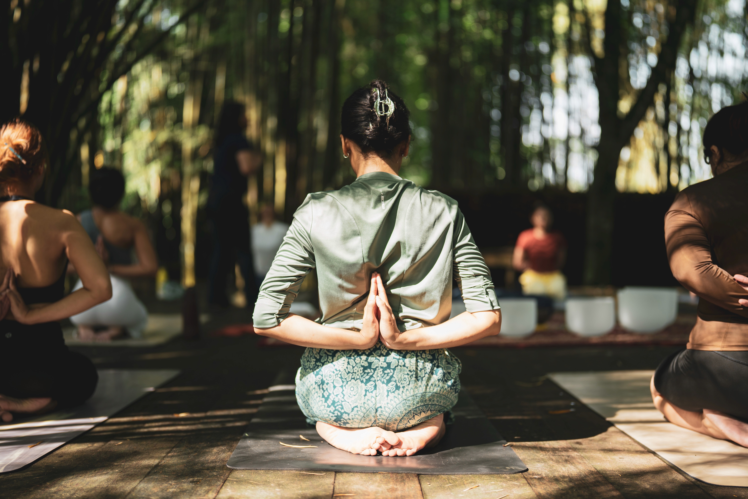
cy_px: 250
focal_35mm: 50
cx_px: 374
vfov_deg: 27.0
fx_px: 1039
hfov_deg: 39.6
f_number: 1.4
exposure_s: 1/250
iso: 100
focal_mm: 50
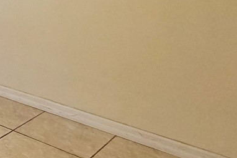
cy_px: -50
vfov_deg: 20.3
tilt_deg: -1.7
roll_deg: +0.2
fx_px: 402
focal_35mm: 61
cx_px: -131
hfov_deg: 24.4
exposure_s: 1/120
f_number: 2.2
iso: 160
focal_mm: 2.22
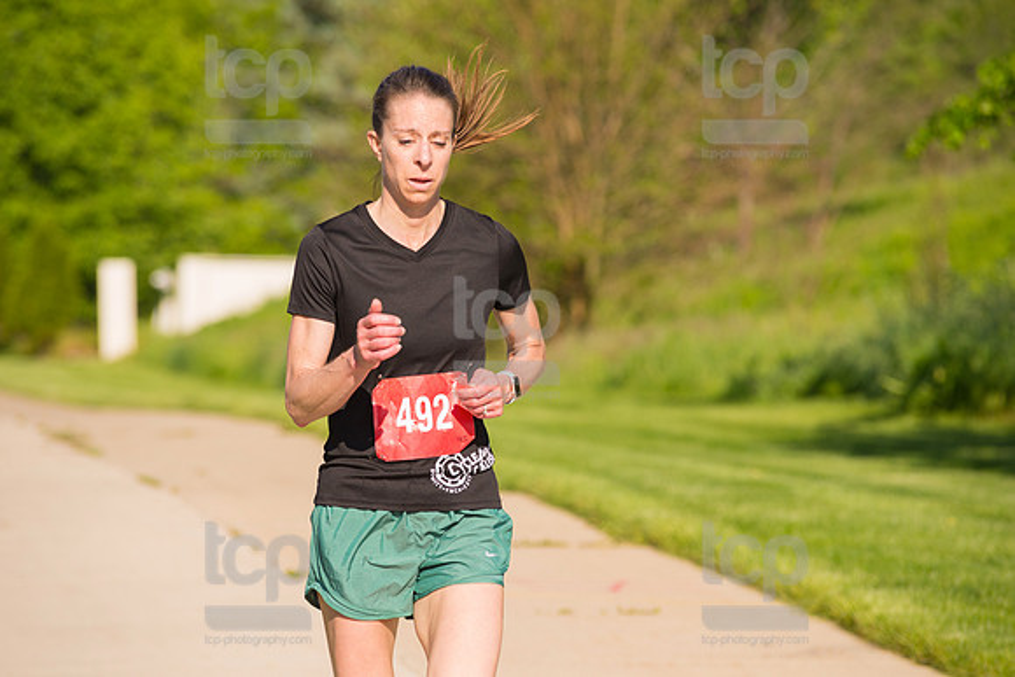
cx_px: 508
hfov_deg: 10.3
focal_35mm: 200
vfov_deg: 6.9
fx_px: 5640
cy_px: 338
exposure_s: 1/2000
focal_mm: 200
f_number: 5.6
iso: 400
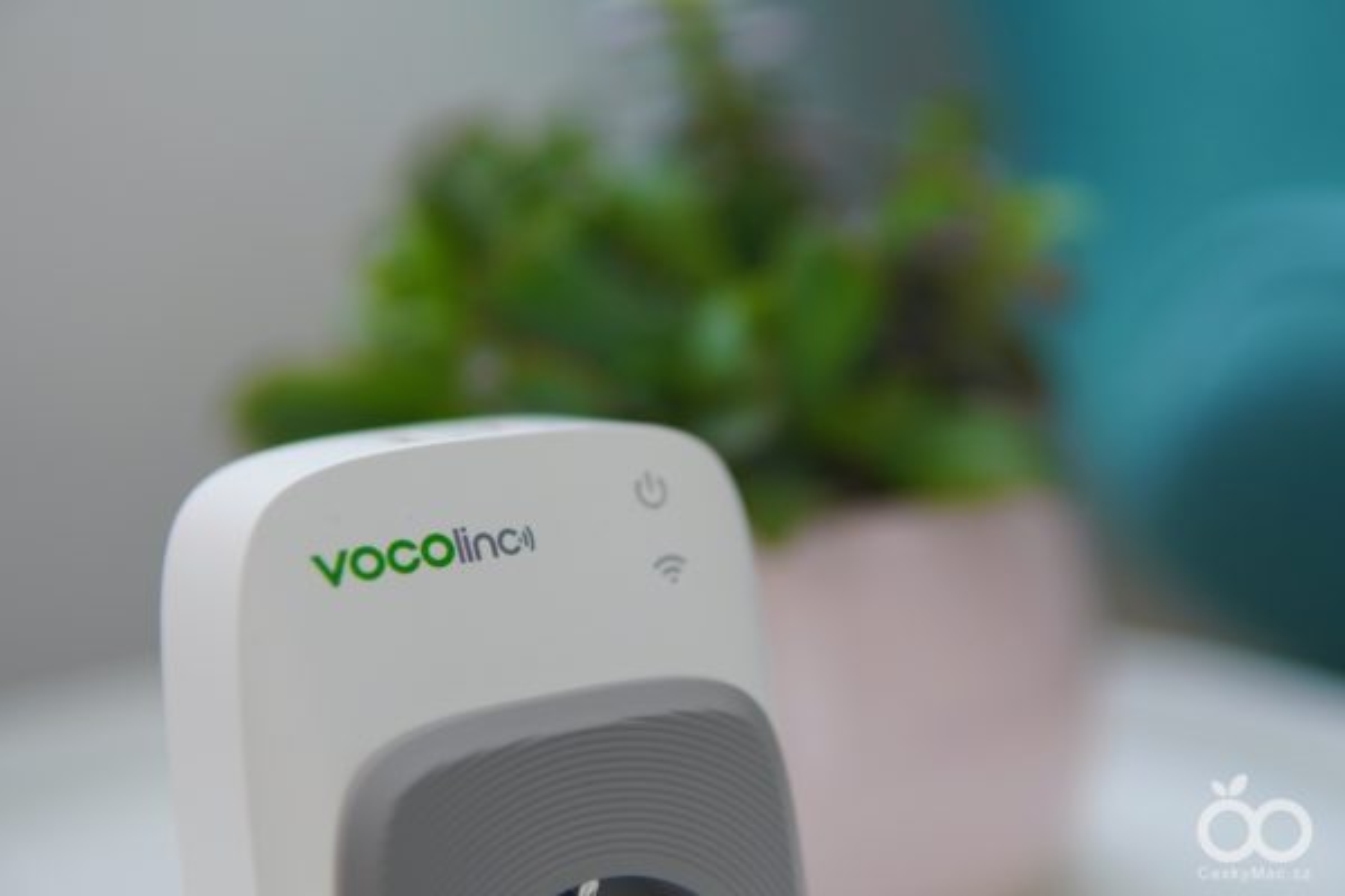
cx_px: 672
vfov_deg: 29.9
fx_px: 1681
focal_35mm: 45
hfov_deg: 43.6
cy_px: 448
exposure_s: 1/50
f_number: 1.8
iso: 320
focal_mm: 30
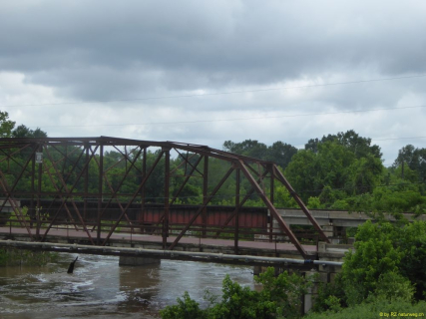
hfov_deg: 28.2
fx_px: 849
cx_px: 213
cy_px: 160
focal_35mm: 69
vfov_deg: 21.3
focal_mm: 11.7
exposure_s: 1/500
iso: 160
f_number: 4.4
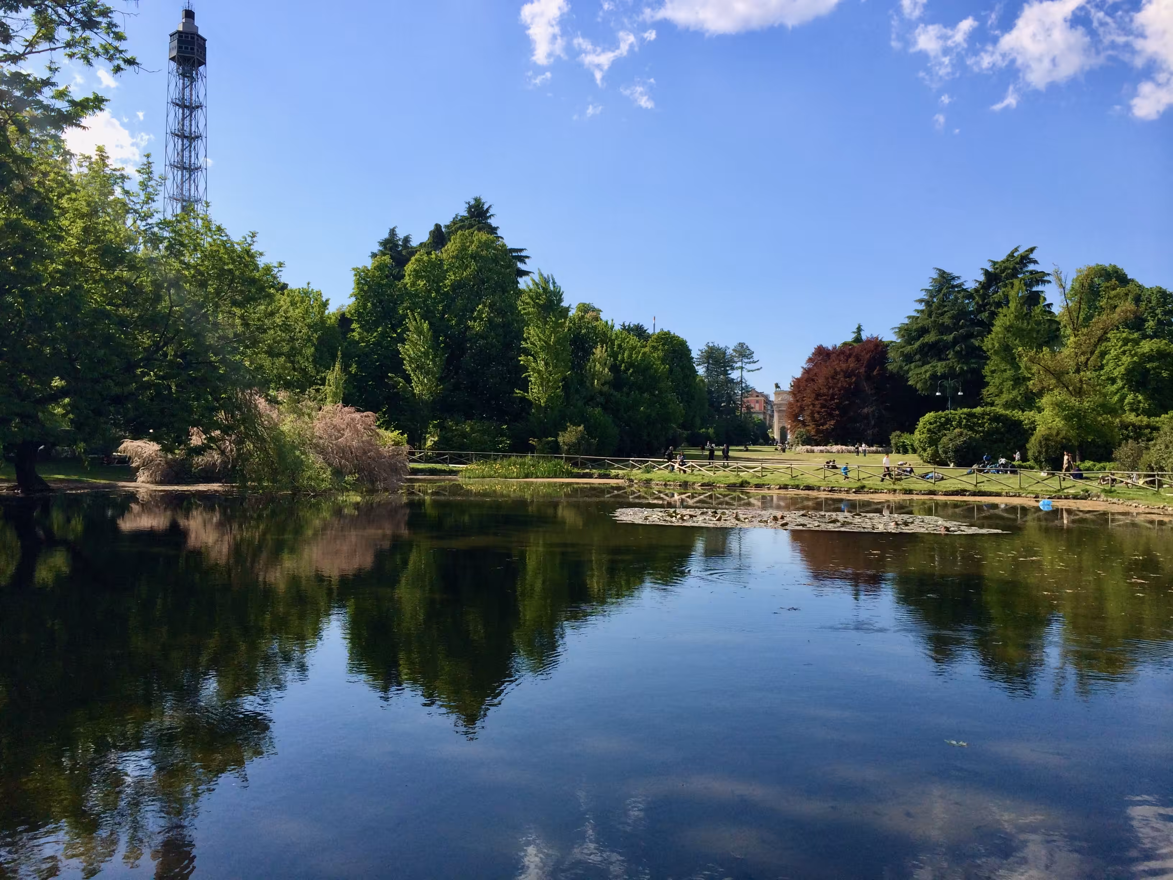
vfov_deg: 46.8
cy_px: 440
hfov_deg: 60.0
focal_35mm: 30
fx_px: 1017
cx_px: 586
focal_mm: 4.12
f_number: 2.2
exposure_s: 1/1953
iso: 40
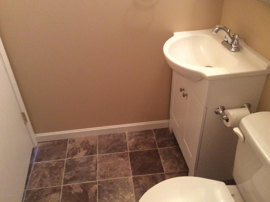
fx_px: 249
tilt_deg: -35.9
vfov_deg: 44.1
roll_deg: +2.2
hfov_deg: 56.9
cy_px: 101
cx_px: 135
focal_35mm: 32
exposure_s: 1/24
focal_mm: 3.3
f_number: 2.4
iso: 250
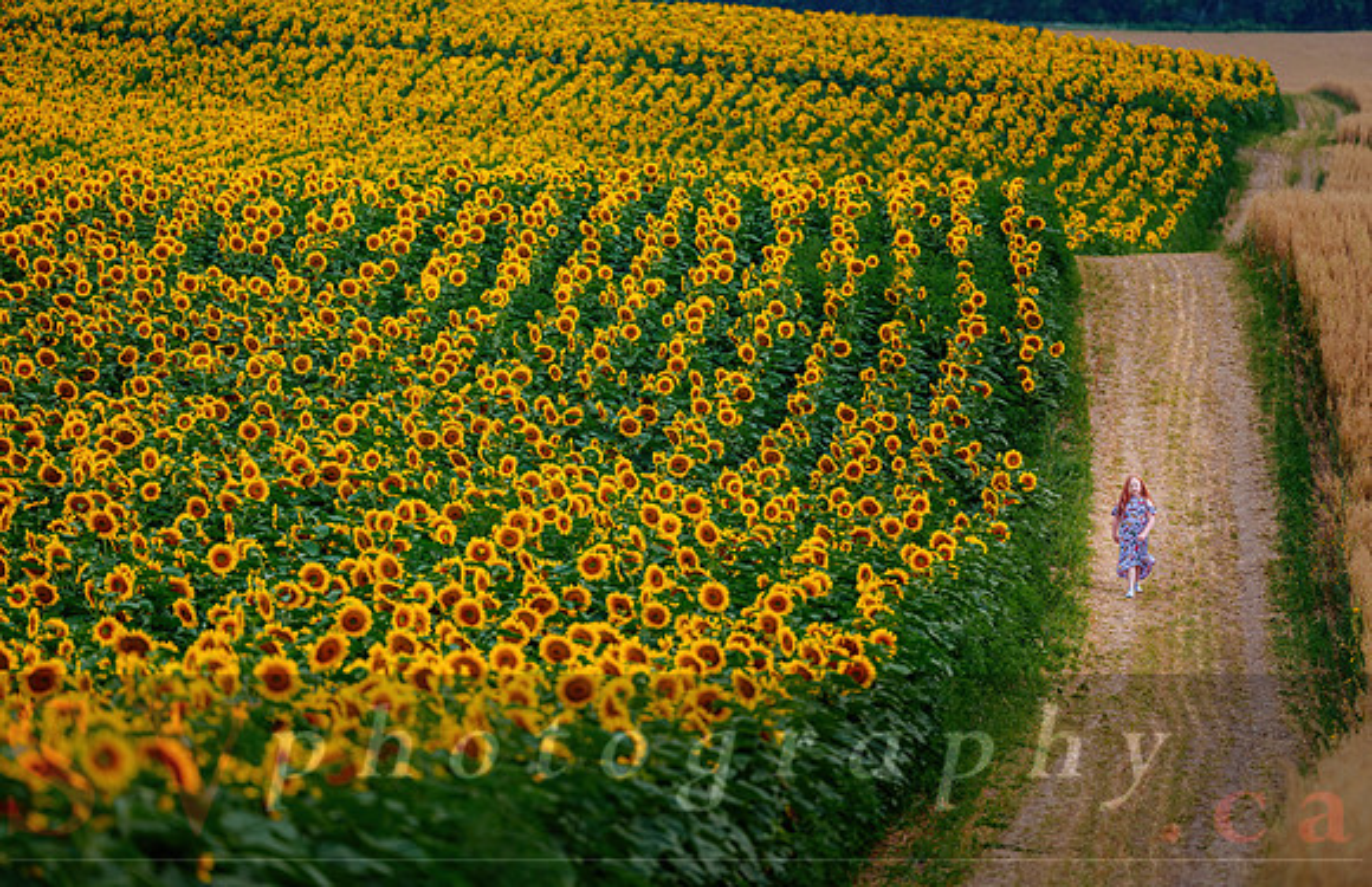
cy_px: 444
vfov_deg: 6.7
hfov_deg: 10.3
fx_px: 7620
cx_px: 686
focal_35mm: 202
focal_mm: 200
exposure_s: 1/200
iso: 100
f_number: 2.8
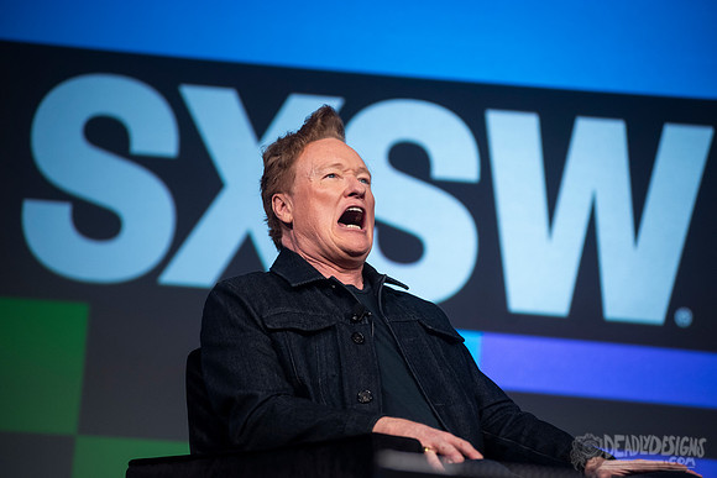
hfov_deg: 12.0
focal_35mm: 171
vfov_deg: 8.0
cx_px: 356
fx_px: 3405
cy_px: 238
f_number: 4
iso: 1250
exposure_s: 1/320
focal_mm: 170
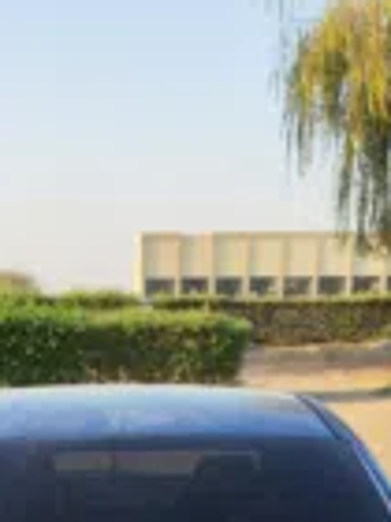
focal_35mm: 77
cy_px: 738
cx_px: 138
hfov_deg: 19.1
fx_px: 1160
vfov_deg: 21.9
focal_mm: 6.12
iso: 50
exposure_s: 1/270
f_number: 1.9
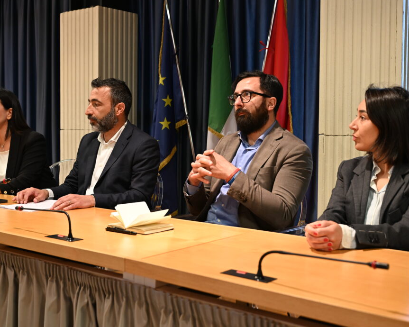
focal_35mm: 47
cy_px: 149
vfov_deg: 32.1
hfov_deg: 39.5
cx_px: 194
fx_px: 569
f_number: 4
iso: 1000
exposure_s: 1/60
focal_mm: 36
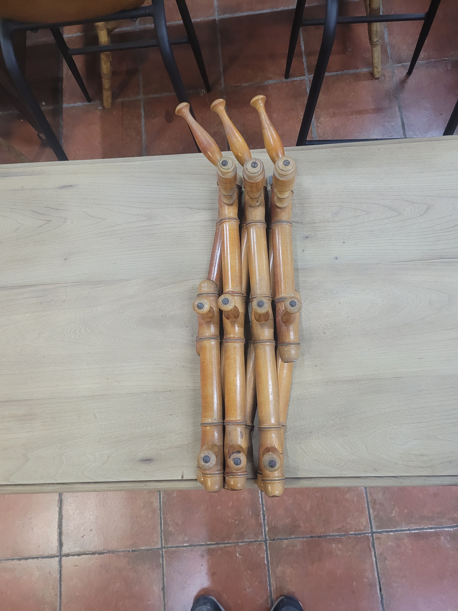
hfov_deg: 53.1
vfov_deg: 67.3
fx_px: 459
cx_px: 229
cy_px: 306
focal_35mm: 26
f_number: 1.8
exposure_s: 1/50
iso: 320
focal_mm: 5.4
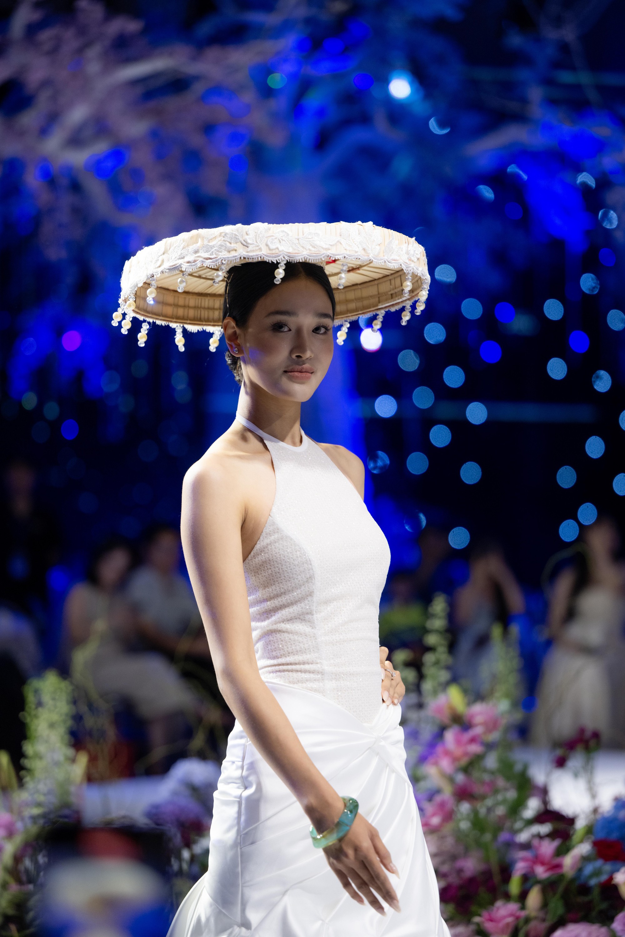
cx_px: 312
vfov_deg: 18.6
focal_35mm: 110
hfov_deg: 12.5
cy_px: 468
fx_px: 2864
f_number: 2.8
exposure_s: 1/400
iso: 800
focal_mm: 110
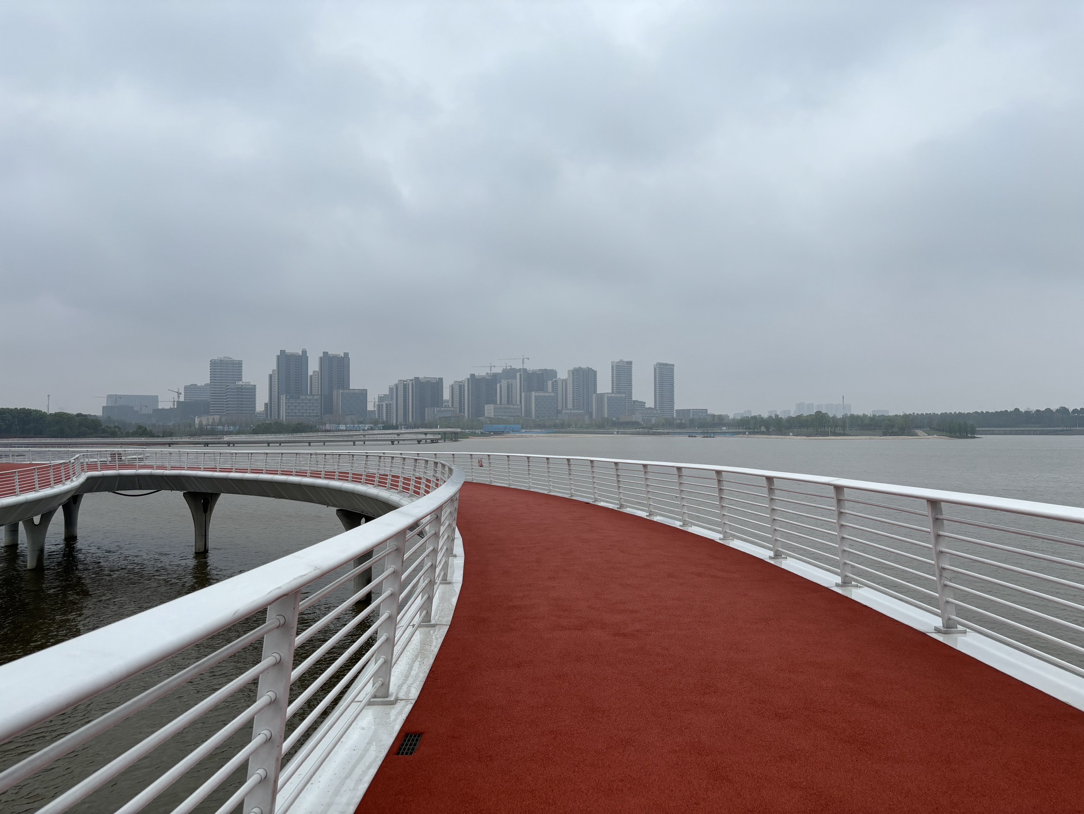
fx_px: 815
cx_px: 542
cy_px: 407
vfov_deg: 53.1
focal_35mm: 26
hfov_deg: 67.3
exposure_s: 1/559
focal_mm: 5.96
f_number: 1.6
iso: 50
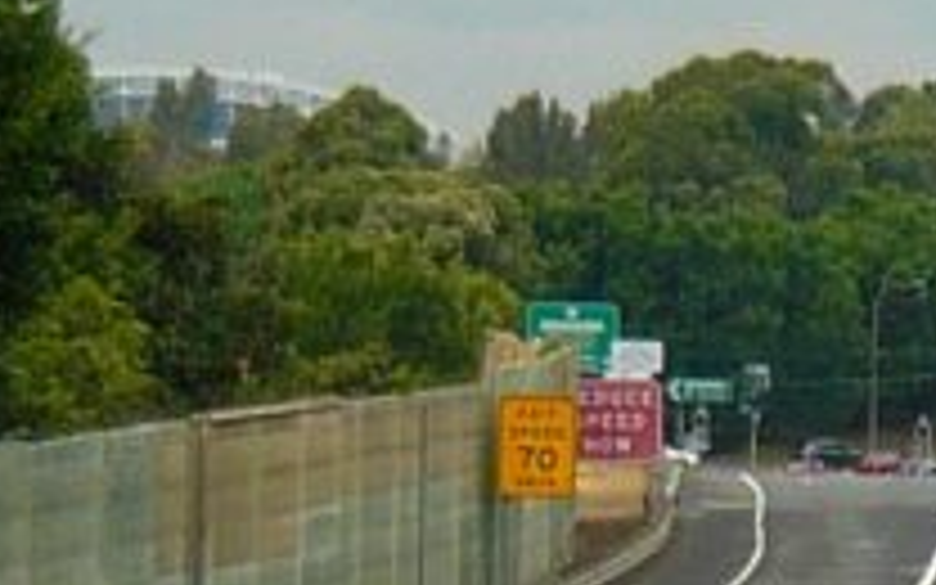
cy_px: 954
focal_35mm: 276
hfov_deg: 7.6
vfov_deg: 4.7
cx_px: 1040
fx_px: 7040
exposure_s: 1/640
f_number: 2.8
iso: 100
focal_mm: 5.5
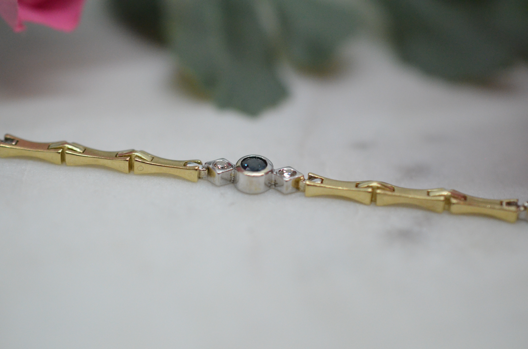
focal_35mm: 60
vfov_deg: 22.5
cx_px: 264
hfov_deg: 33.5
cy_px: 174
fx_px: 878
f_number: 4
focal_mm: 40
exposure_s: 1/3200
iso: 3200
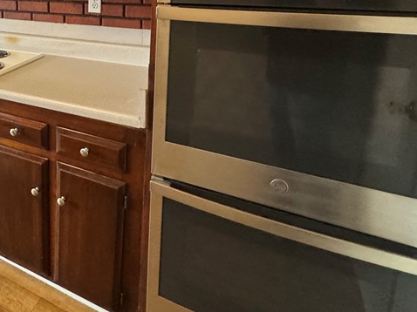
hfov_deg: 52.3
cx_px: 38
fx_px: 361
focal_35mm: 30
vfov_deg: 42.5
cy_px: 25
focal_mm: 2.22
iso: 800
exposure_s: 1/60
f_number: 2.2
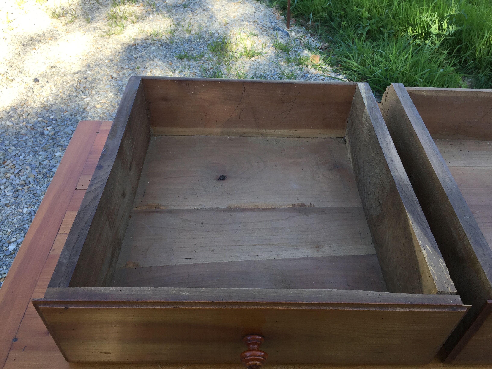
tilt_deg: -45.9
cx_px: 246
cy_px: 184
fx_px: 412
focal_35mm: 29
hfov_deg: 61.7
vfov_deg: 48.2
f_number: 2.2
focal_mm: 4.15
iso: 32
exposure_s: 1/214
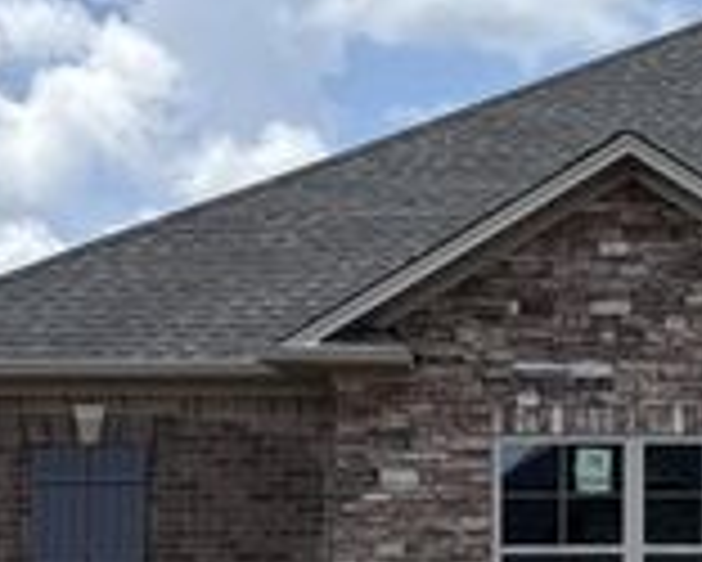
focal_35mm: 75
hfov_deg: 23.2
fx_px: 1559
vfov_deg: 20.4
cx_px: 850
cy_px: 263
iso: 80
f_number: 1.78
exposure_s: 1/4405
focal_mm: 6.76
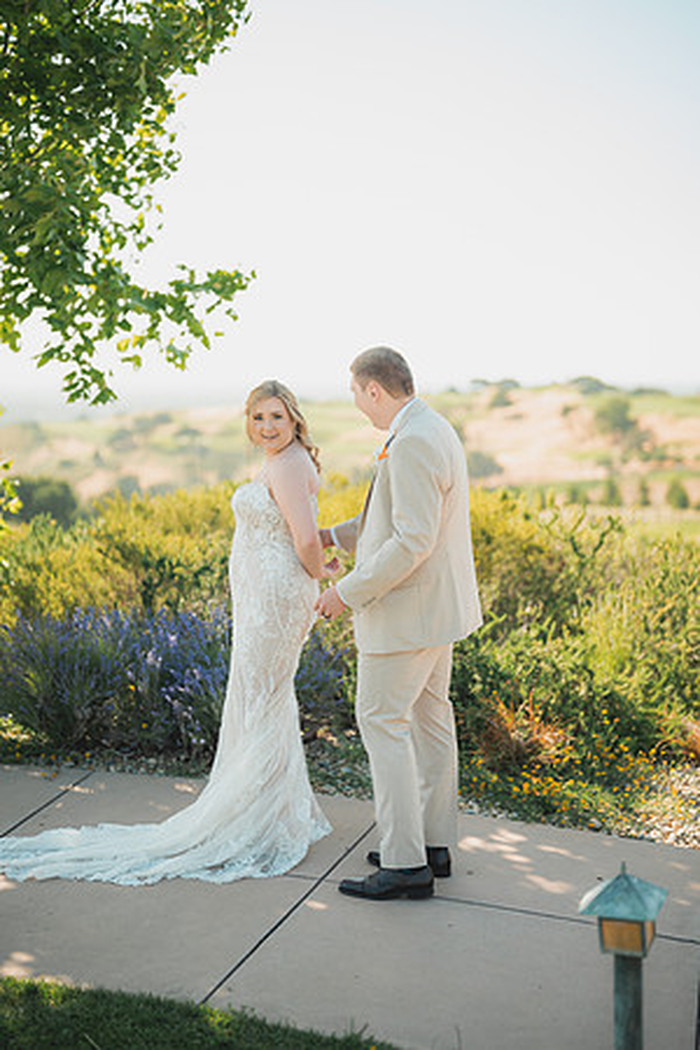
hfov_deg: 27.0
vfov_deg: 39.6
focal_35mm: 50
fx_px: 1458
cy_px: 525
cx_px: 350
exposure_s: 1/1250
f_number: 1.4
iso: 50
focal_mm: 50
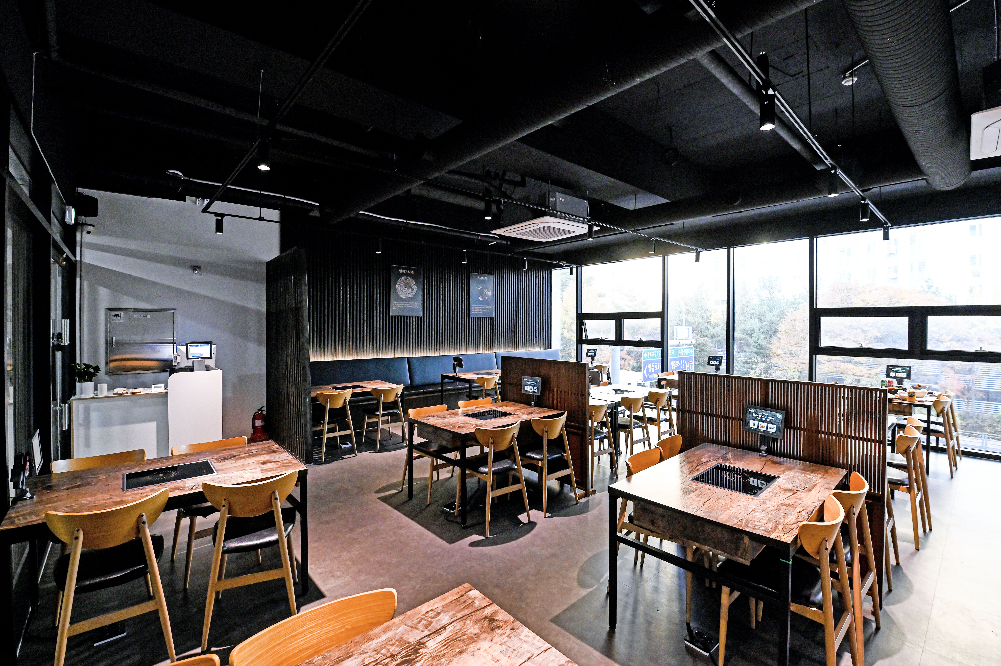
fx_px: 417
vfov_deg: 77.2
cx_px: 500
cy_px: 333
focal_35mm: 15
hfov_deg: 100.4
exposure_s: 1/125
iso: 4000
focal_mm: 15
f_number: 8
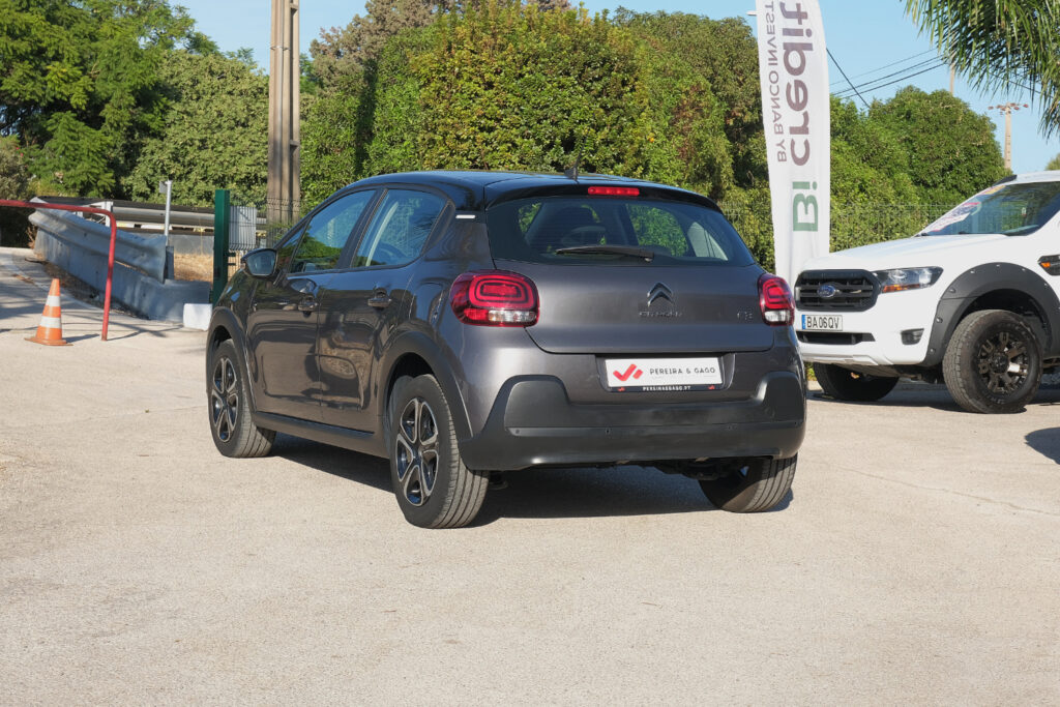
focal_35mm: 67
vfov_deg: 20.3
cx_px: 530
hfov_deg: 30.1
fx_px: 1973
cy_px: 354
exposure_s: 1/125
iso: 160
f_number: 9
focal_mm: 44.5
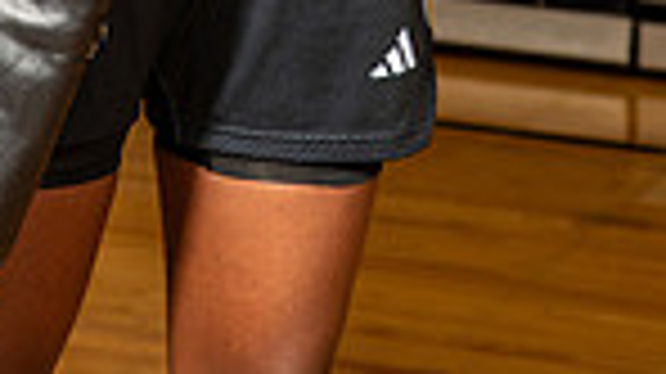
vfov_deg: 5.8
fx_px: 3494
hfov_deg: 10.9
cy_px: -581
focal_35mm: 198
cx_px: 212
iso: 320
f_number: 6.3
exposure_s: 1/250
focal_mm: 62
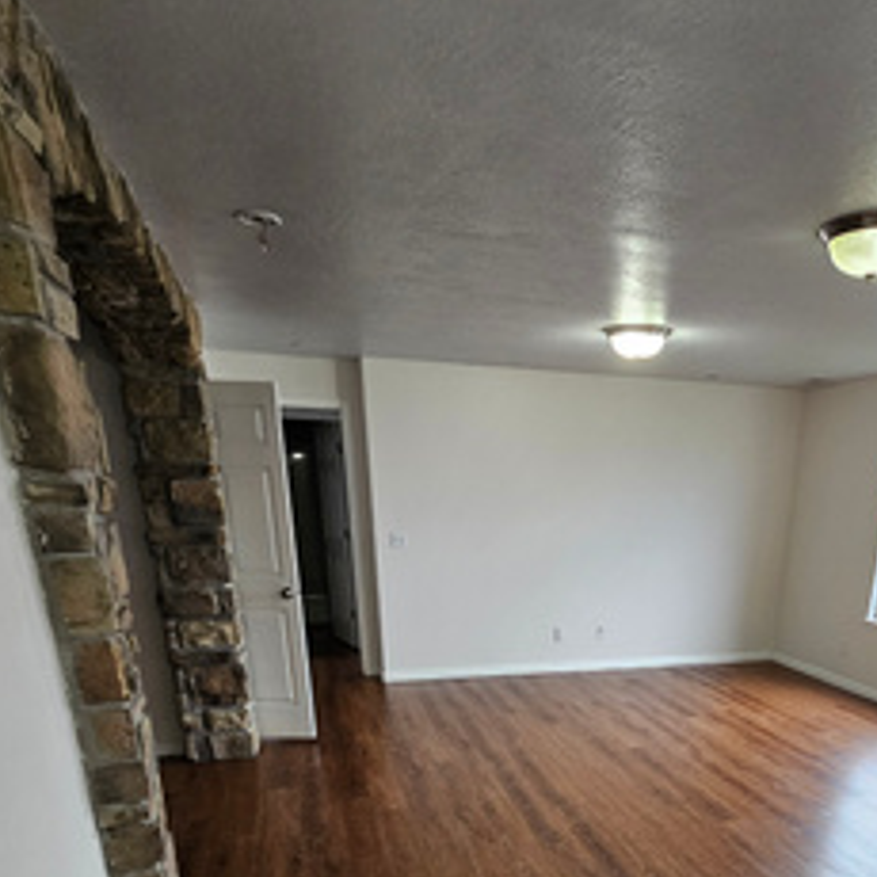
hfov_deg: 63.6
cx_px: 576
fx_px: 688
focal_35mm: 24
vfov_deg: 56.2
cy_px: 789
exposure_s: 1/60
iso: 200
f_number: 2.2
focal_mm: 2.2
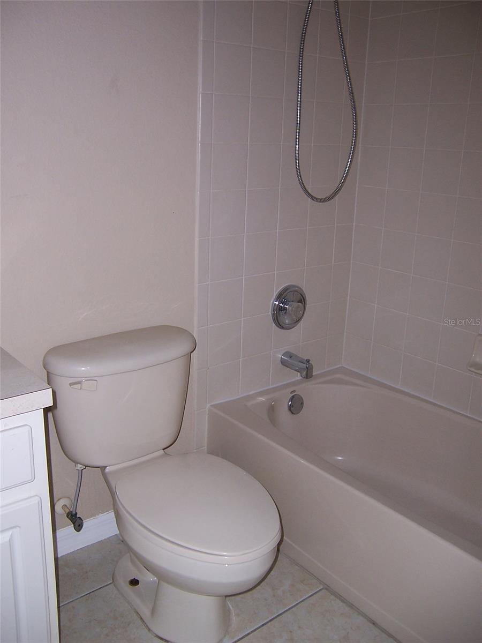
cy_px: 322
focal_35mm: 33
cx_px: 241
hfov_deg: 42.9
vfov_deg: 55.4
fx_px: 613
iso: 80
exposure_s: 1/60
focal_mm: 5.5
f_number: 2.8
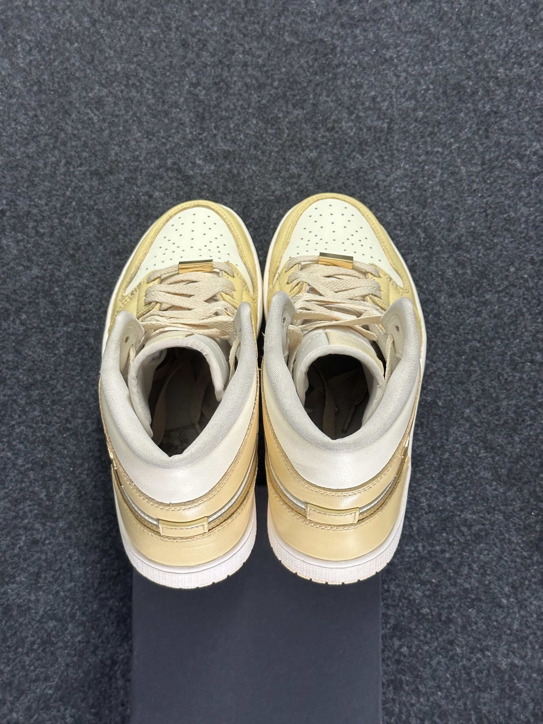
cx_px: 272
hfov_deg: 30.3
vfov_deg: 39.7
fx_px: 1004
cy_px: 362
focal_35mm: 48
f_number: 1.78
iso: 200
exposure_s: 1/50
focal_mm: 6.86
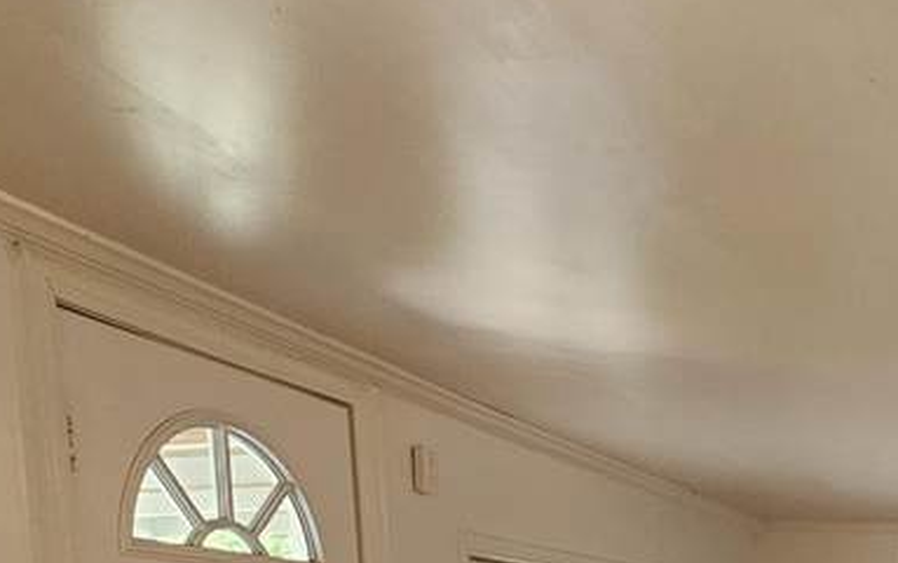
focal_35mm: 46
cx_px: 1057
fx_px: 1127
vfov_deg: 23.0
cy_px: 833
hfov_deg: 35.1
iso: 160
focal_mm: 2.2
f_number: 2.2
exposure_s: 1/60
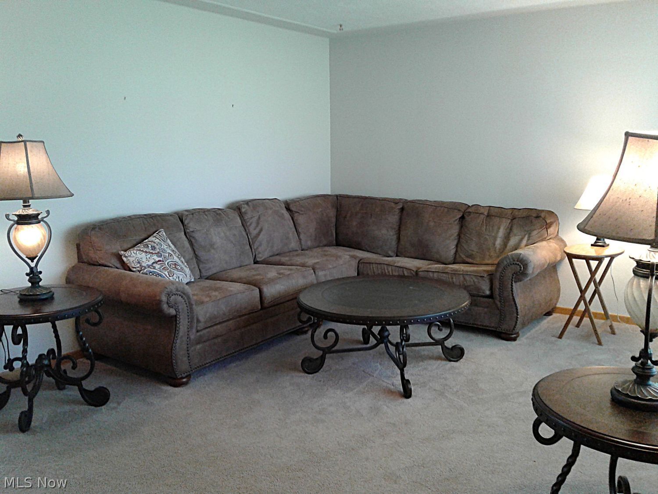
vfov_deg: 42.9
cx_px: 329
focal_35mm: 33
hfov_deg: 55.4
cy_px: 247
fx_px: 627
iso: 100
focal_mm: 3.3
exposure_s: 1/14
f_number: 2.2
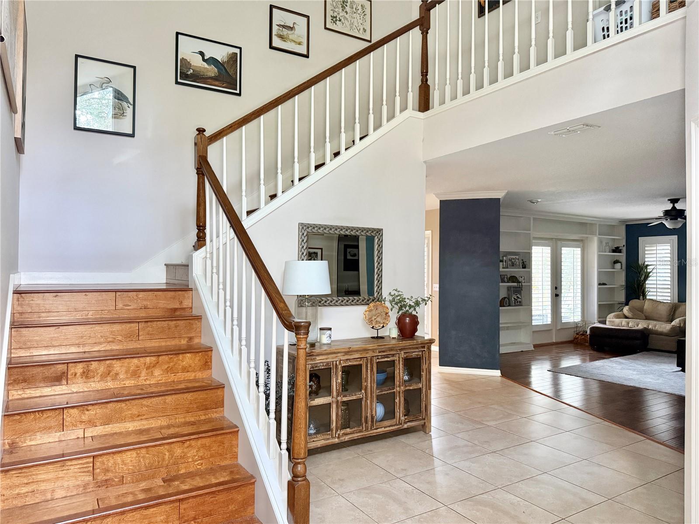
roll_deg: -0.7
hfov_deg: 71.6
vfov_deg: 56.8
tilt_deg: +0.5
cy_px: 262
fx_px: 485
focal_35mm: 24
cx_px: 350
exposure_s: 1/60
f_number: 1.78
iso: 500
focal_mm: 6.76
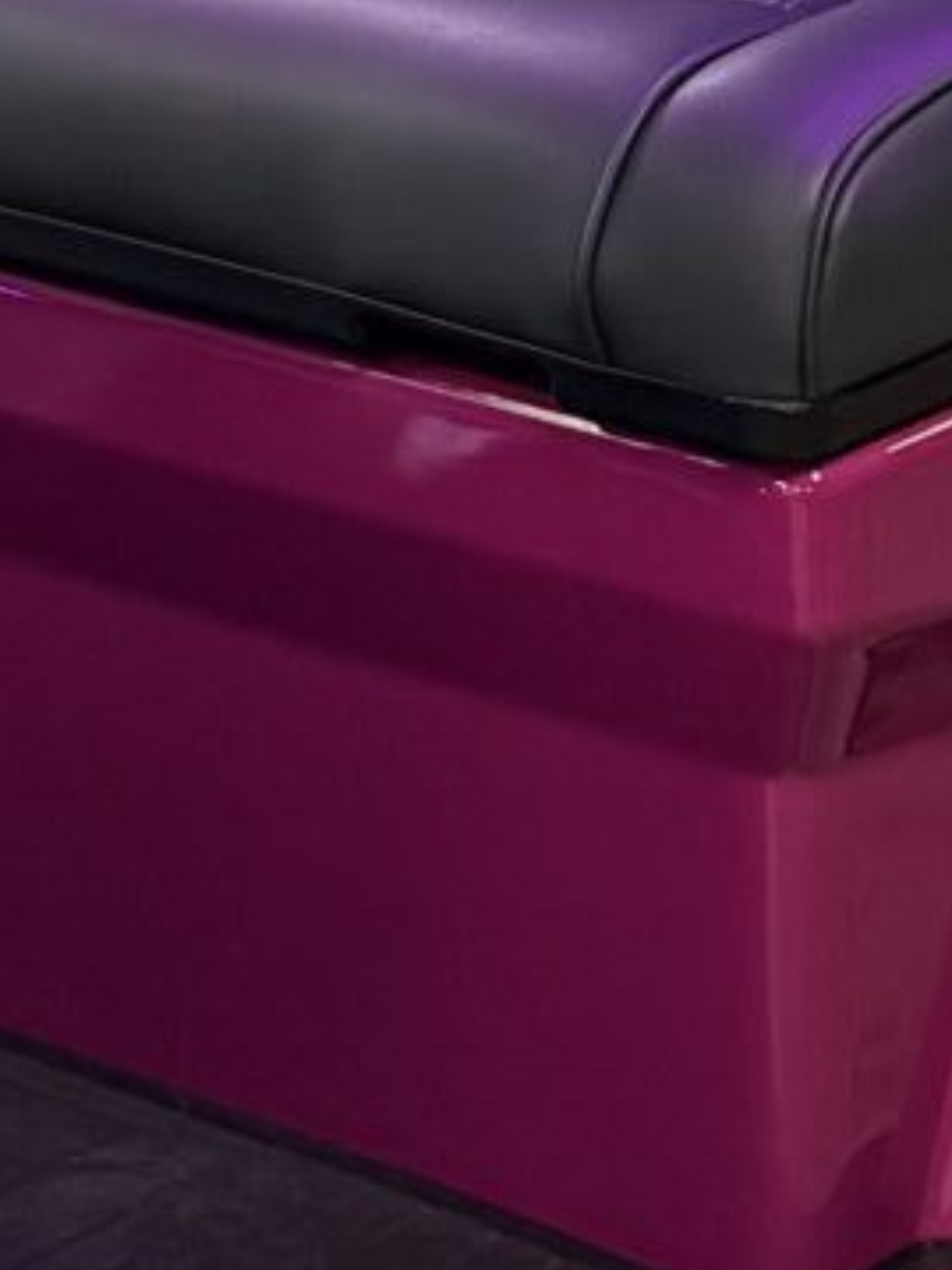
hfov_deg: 8.6
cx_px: 956
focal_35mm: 171
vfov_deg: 11.4
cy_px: -88
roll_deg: +0.2
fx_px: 6274
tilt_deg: -13.8
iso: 320
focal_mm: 6.76
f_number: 1.78
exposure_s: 1/60
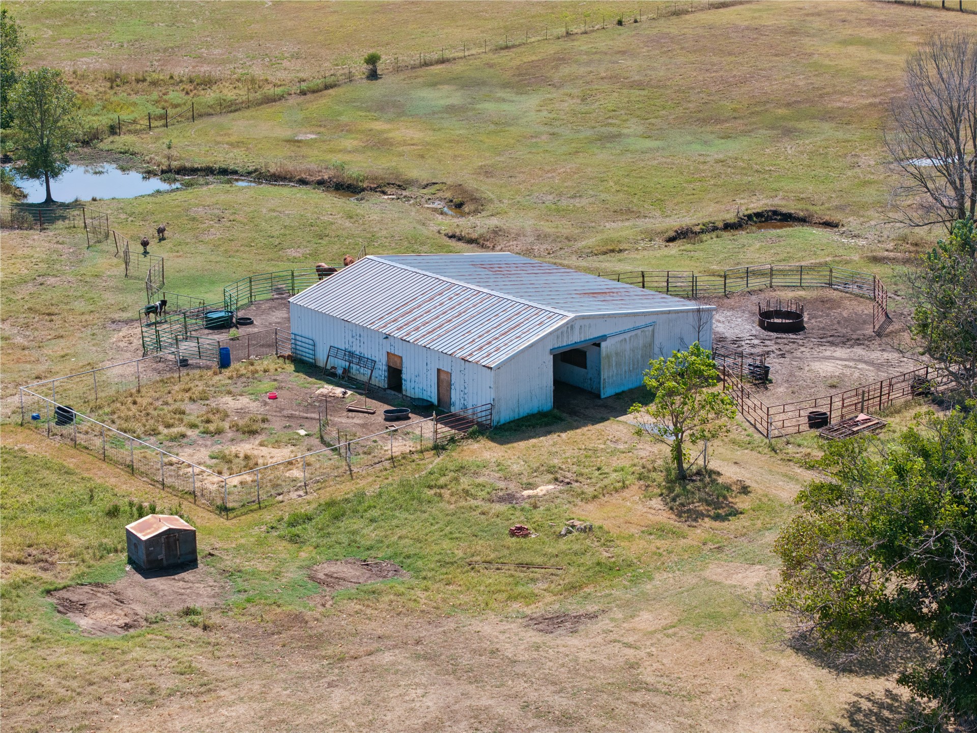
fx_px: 1976
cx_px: 488
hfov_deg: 27.8
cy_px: 366
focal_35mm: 70
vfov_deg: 21.0
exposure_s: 1/15
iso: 120
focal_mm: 19.4
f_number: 2.8
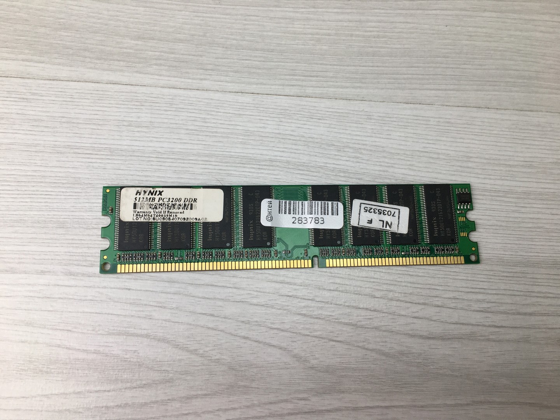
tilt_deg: -77.0
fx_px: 469
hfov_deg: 61.7
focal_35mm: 29
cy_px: 210
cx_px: 280
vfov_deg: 48.2
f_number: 2.2
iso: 25
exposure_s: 1/100
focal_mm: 4.15
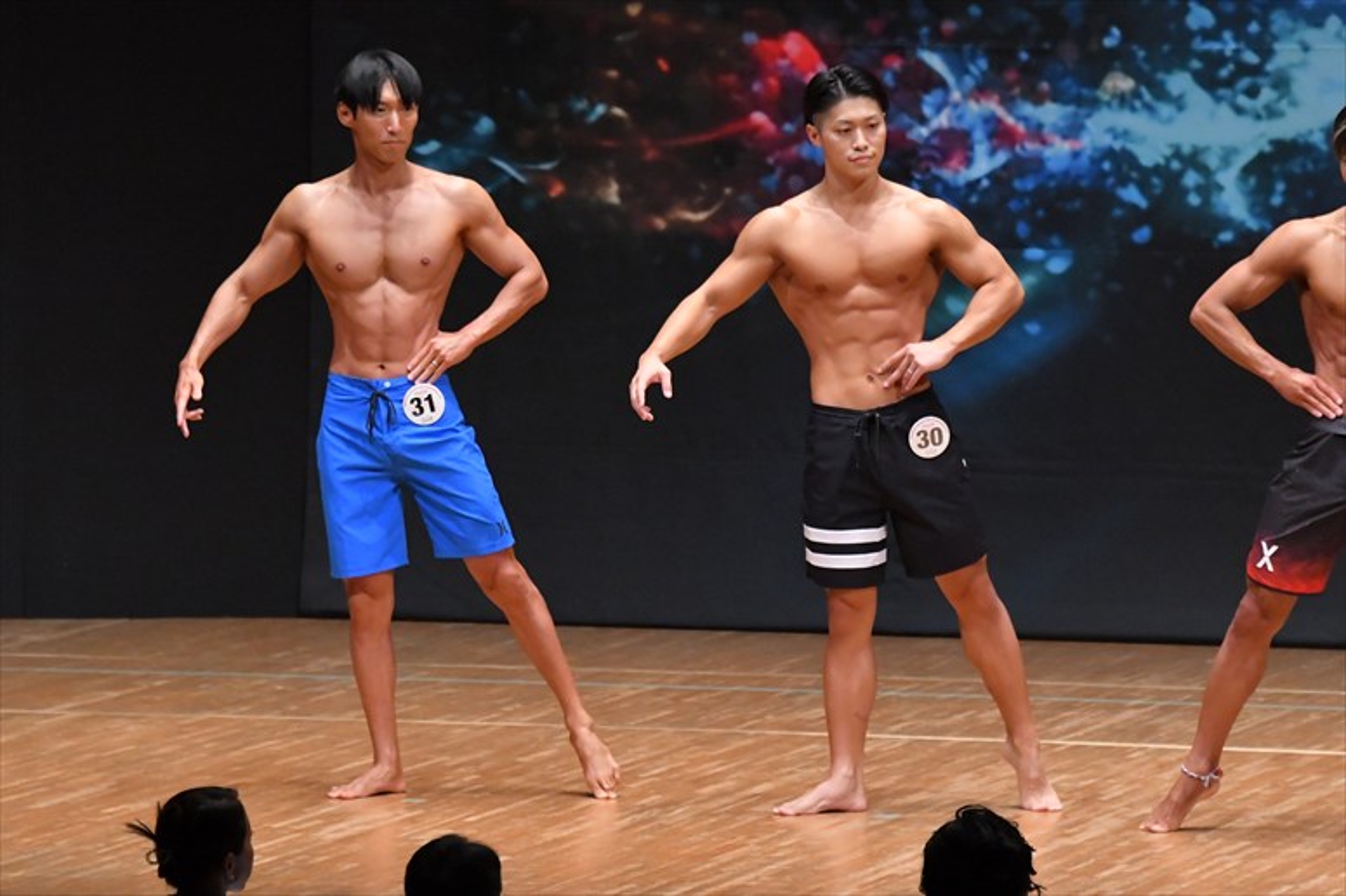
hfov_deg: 7.6
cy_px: 448
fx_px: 10090
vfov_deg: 5.1
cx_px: 673
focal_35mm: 270
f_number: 5.6
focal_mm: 180
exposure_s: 1/400
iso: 8000
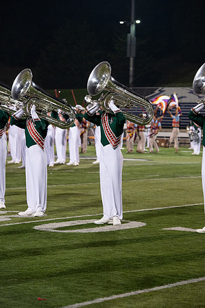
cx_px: 102
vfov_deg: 16.4
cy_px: 154
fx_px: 1070
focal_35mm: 125
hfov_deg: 10.9
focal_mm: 125
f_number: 5
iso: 5000
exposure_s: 1/500
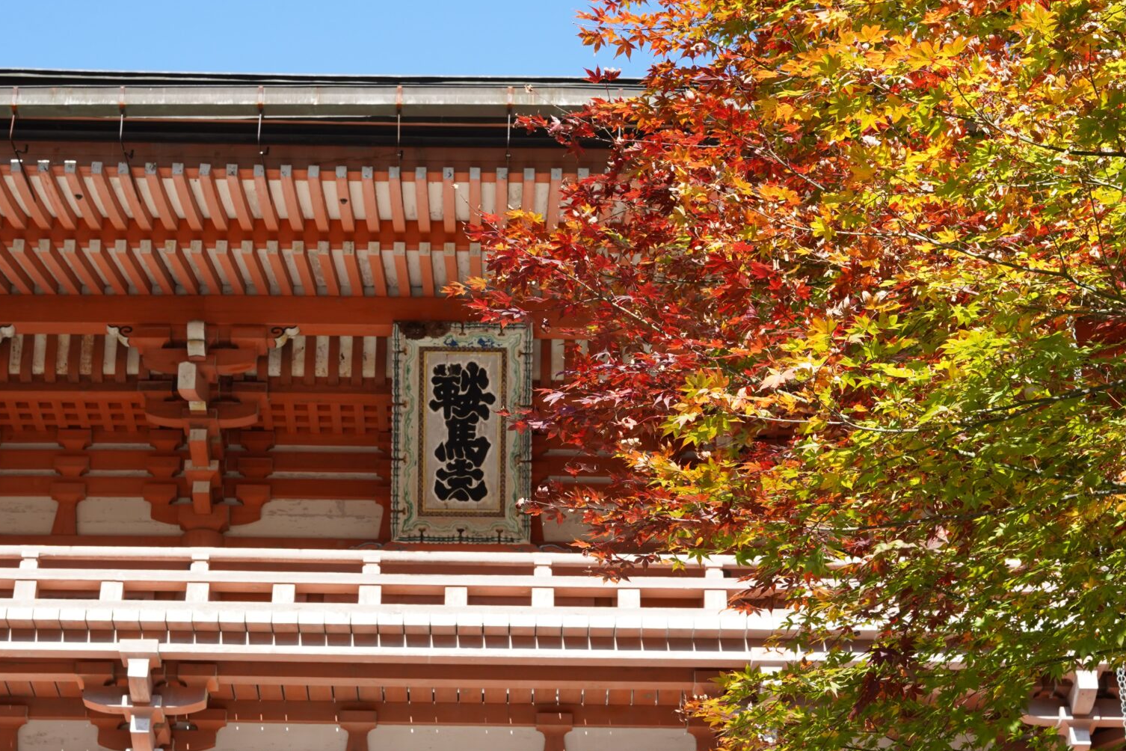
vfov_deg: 20.0
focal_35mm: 68
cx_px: 491
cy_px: 433
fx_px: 2127
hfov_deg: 29.6
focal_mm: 50
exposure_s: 1/250
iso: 800
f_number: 11
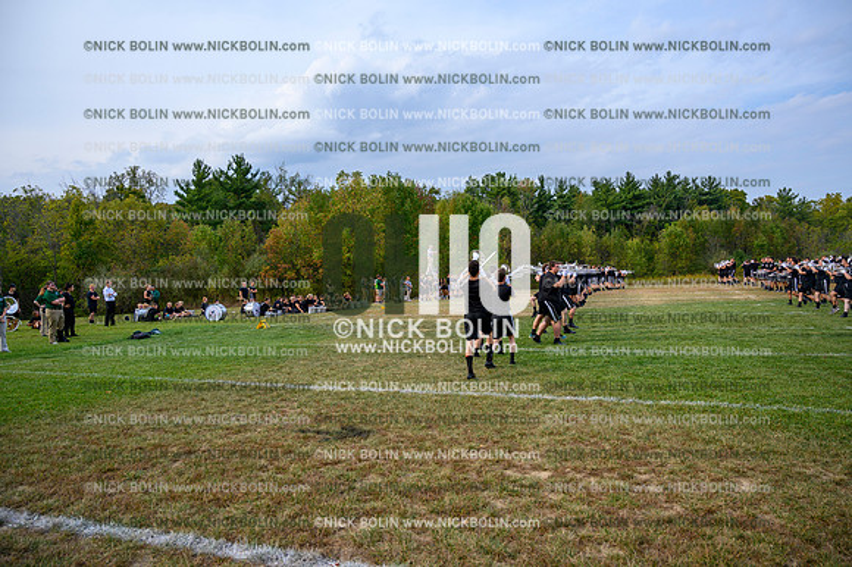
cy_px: 284
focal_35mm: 25
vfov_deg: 51.2
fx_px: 591
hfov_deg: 71.5
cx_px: 426
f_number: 4.5
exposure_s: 1/800
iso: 200
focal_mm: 25
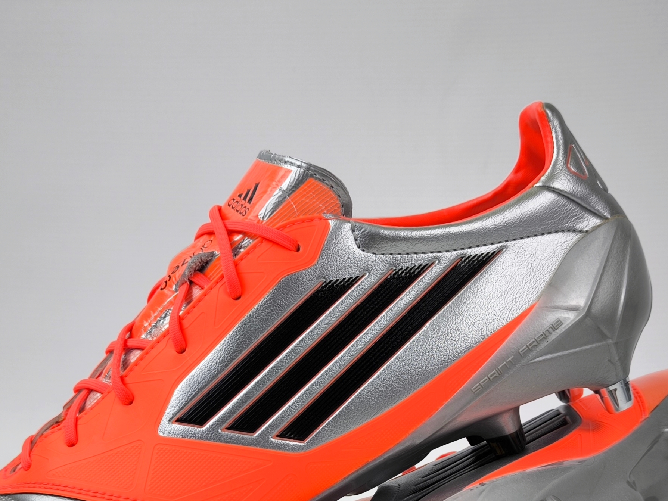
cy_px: 424
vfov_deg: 32.4
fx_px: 830
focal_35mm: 43
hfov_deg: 43.8
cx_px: 349
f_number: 1.9
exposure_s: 1/100
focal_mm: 6.92
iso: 50
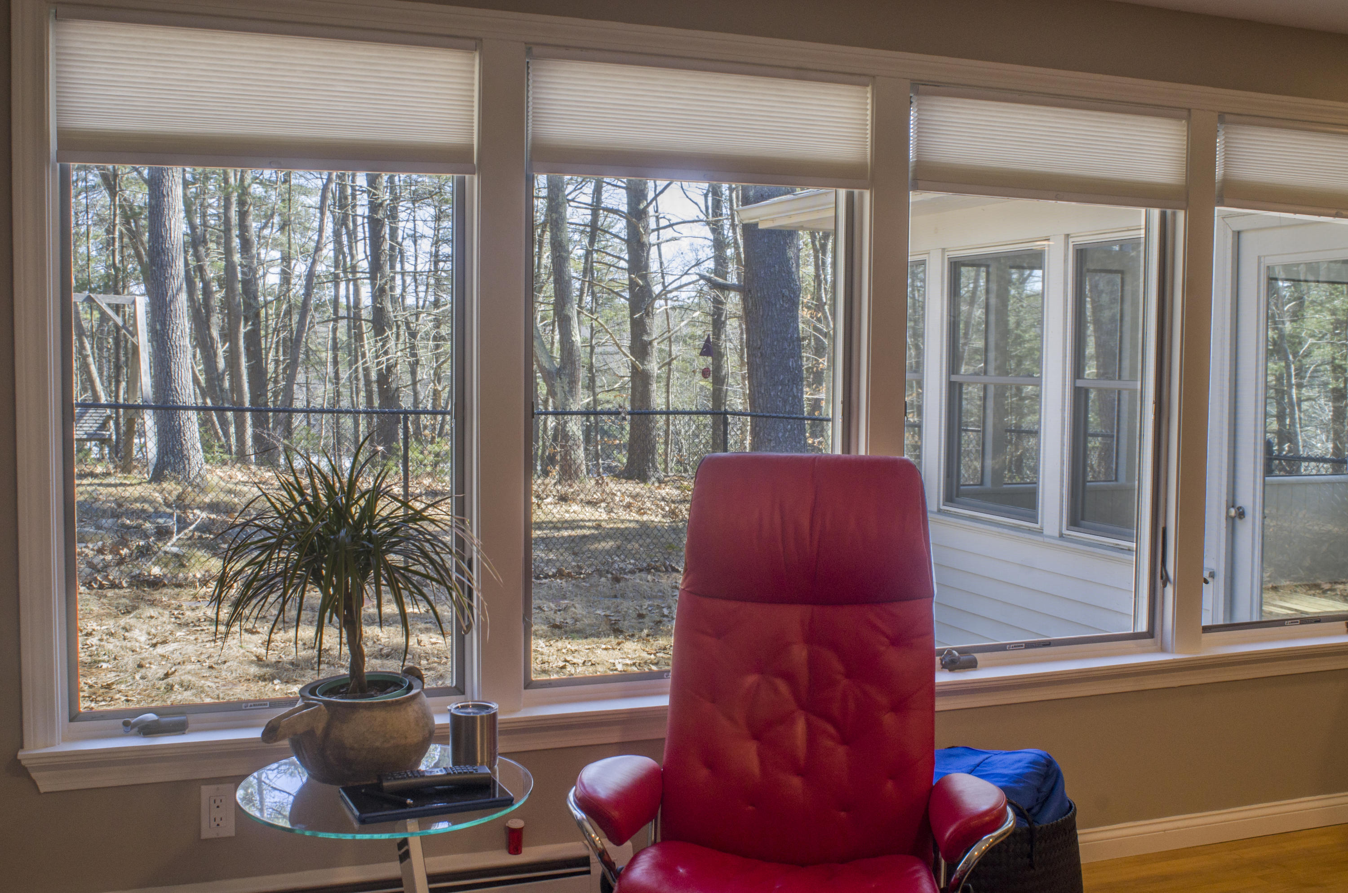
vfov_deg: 36.7
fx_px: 1345
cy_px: 446
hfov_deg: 53.2
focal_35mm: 36
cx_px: 674
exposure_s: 1/20
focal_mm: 24
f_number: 11
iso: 200
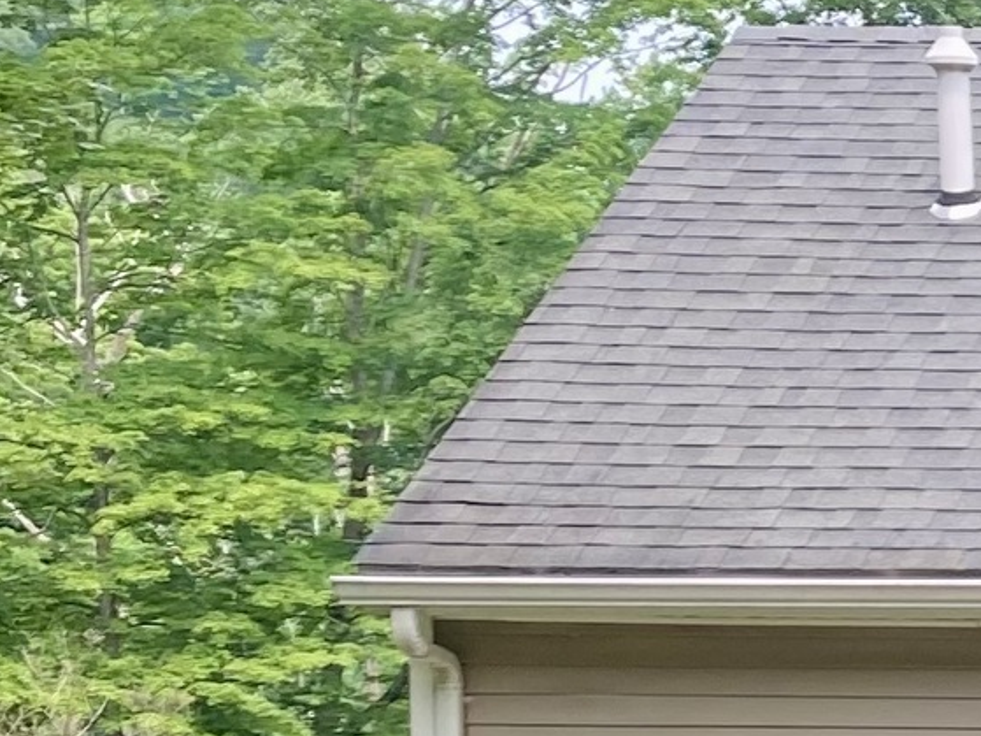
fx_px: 4363
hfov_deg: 10.6
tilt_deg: -1.2
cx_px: 2520
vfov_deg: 9.5
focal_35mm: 154
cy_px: 899
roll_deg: -1.1
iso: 20
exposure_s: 1/208
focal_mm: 3.99
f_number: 1.8
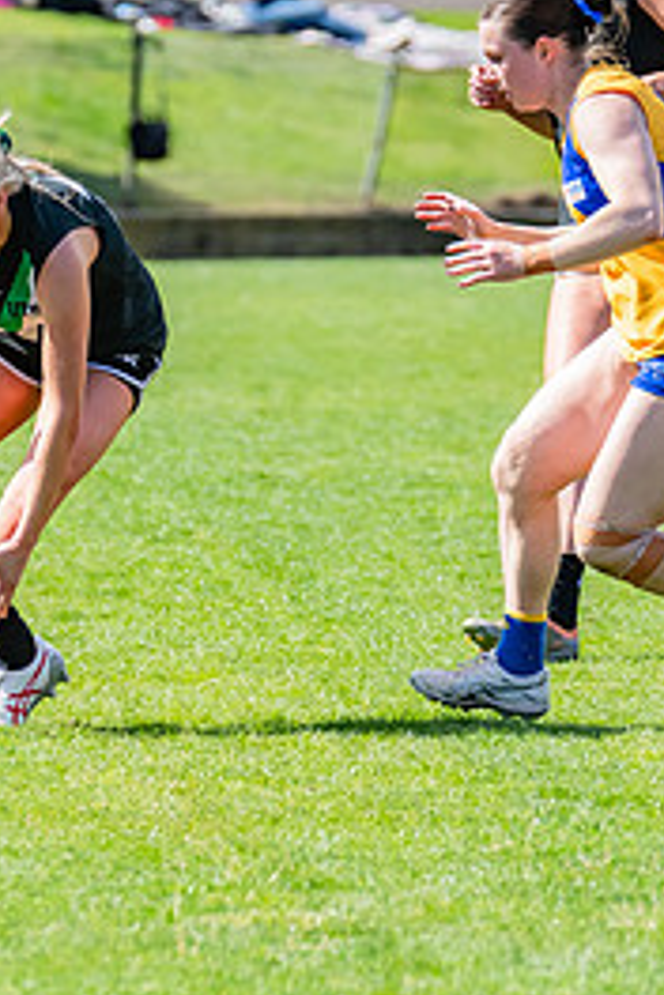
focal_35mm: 692
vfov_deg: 3.0
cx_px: -45
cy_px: 267
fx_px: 19144
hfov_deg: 2.0
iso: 800
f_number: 7.1
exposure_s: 1/1600
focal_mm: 290
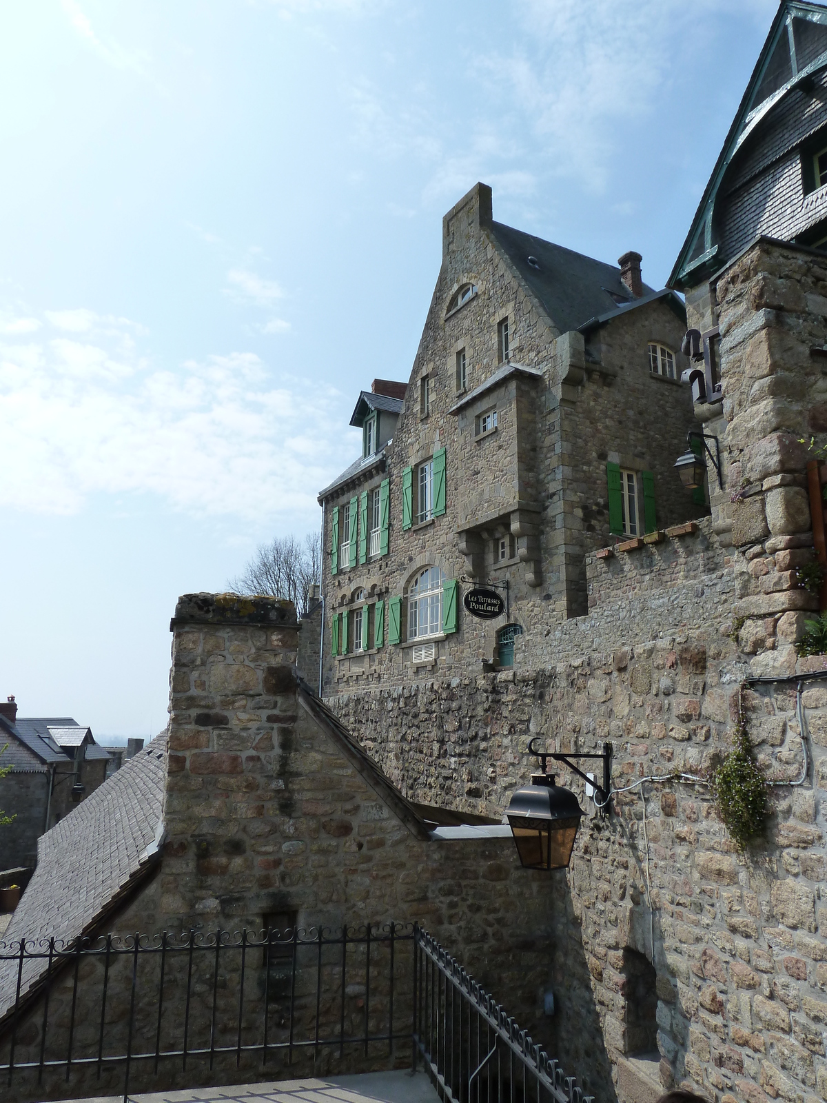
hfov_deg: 54.9
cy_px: 552
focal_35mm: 25
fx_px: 796
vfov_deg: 69.4
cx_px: 414
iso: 125
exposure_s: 1/400
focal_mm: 4.1
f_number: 5.6
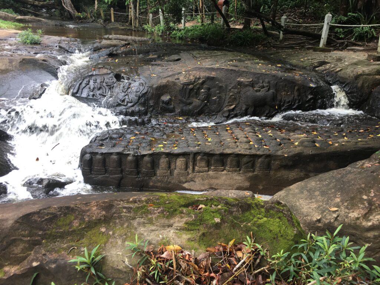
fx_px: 318
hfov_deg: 61.7
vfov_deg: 48.2
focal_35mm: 29
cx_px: 190
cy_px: 142
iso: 32
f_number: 2.2
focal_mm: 4.15
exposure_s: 1/100
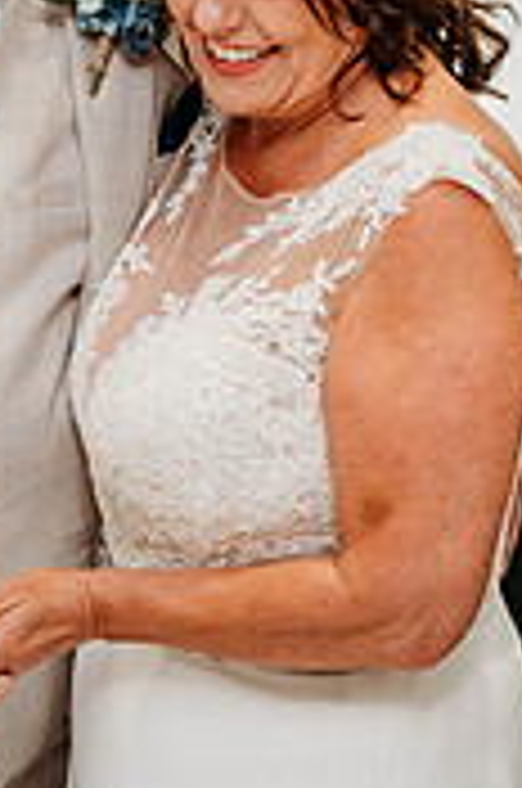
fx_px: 2642
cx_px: 29
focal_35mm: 121
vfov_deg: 16.9
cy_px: 320
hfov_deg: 11.2
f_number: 4
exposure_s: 1/200
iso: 280
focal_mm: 47
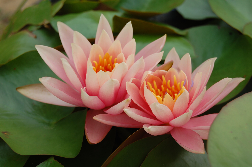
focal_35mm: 68
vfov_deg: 20.1
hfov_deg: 29.9
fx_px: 472
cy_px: 84
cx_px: 126
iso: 200
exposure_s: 1/400
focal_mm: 45
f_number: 8
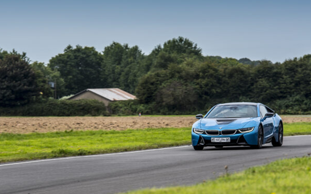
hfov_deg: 6.9
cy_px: 143
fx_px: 2584
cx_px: 123
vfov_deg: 4.3
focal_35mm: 305
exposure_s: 1/250
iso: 100
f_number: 6.3
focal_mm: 175
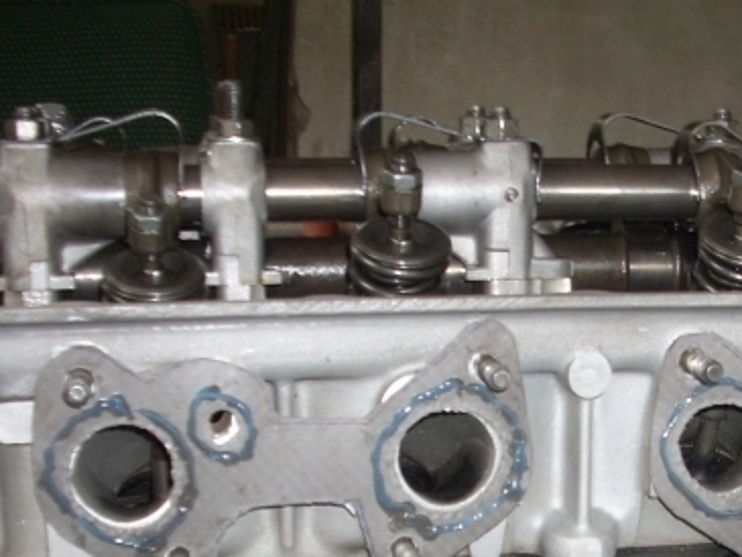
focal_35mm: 76
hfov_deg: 25.2
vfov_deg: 19.1
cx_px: 590
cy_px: 495
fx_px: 1630
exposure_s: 1/30
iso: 64
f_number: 2.8
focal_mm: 6.2
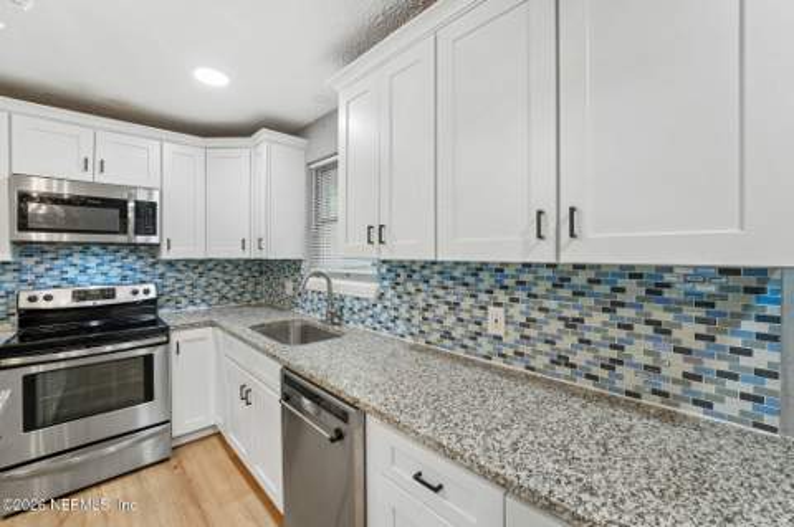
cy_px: 264
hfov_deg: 104.3
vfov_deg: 81.1
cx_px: 397
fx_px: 308
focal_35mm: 14
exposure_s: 1/6
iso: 400
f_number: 10
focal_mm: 14
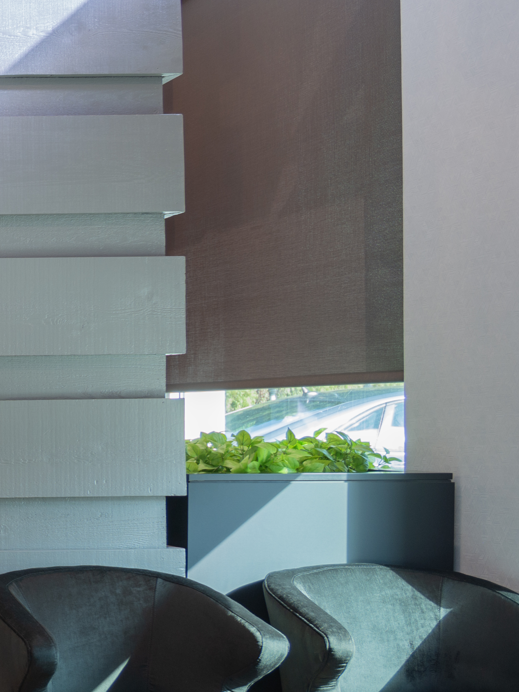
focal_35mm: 64
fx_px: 1279
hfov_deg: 16.7
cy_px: 425
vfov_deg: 30.2
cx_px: -546
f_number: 4
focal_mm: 20
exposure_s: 1/13
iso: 100
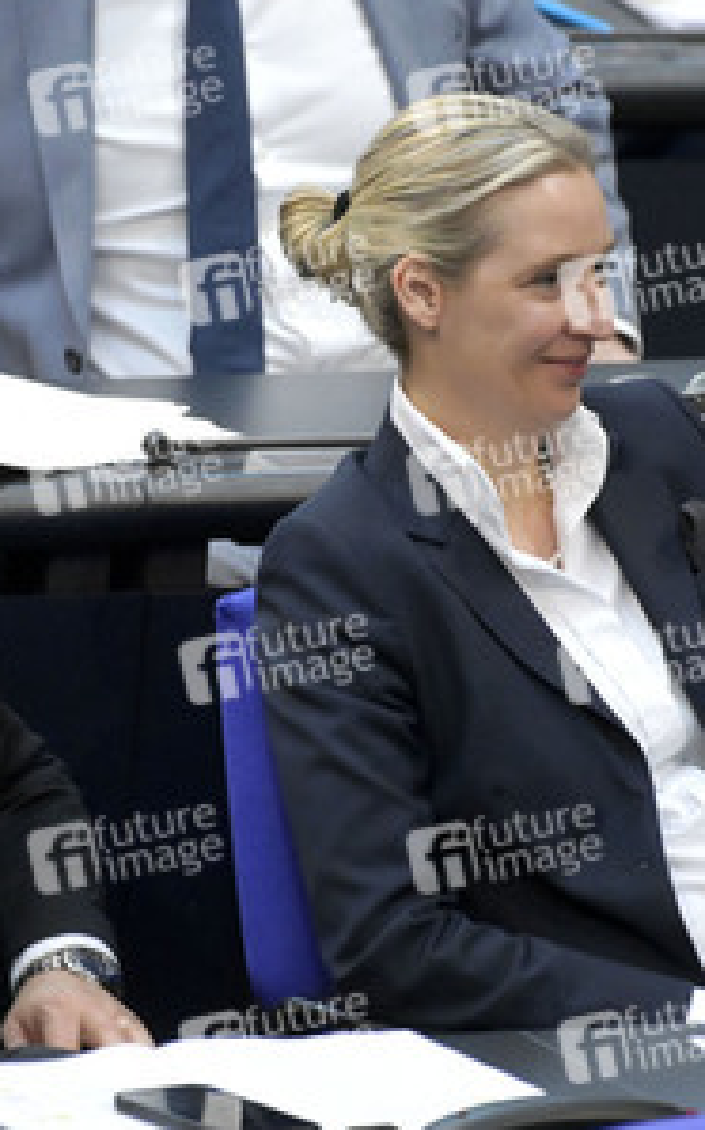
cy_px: 565
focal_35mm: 771
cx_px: 176
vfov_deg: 2.7
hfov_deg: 1.7
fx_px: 23725
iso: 12800
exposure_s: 1/400
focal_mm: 500
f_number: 5.6
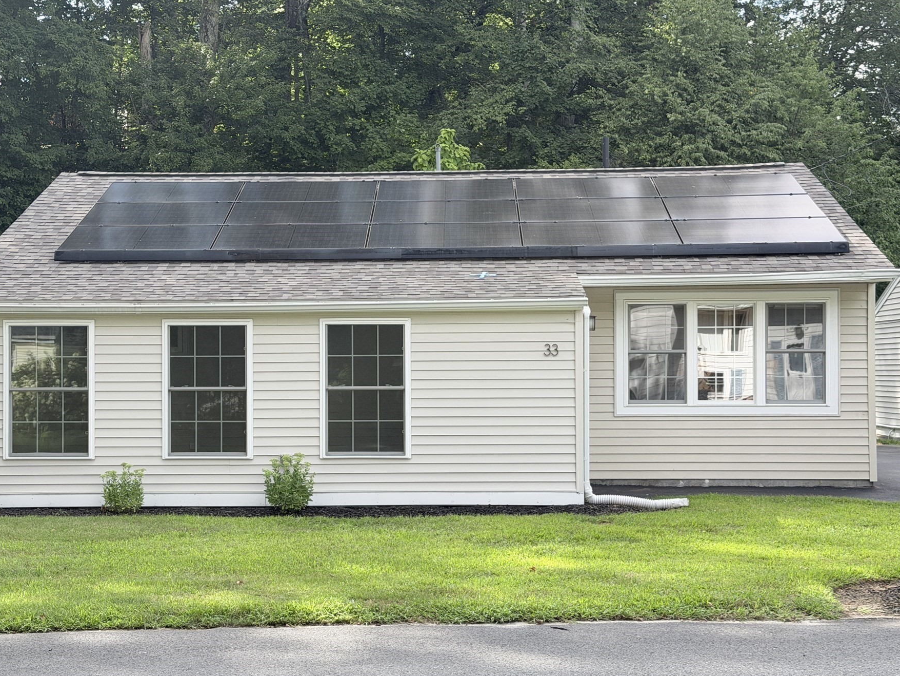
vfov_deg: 26.1
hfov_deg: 34.3
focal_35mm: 56
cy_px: 371
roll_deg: +0.1
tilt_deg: -0.6
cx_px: 379
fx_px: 1456
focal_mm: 6.76
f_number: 1.78
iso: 64
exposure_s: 1/1285
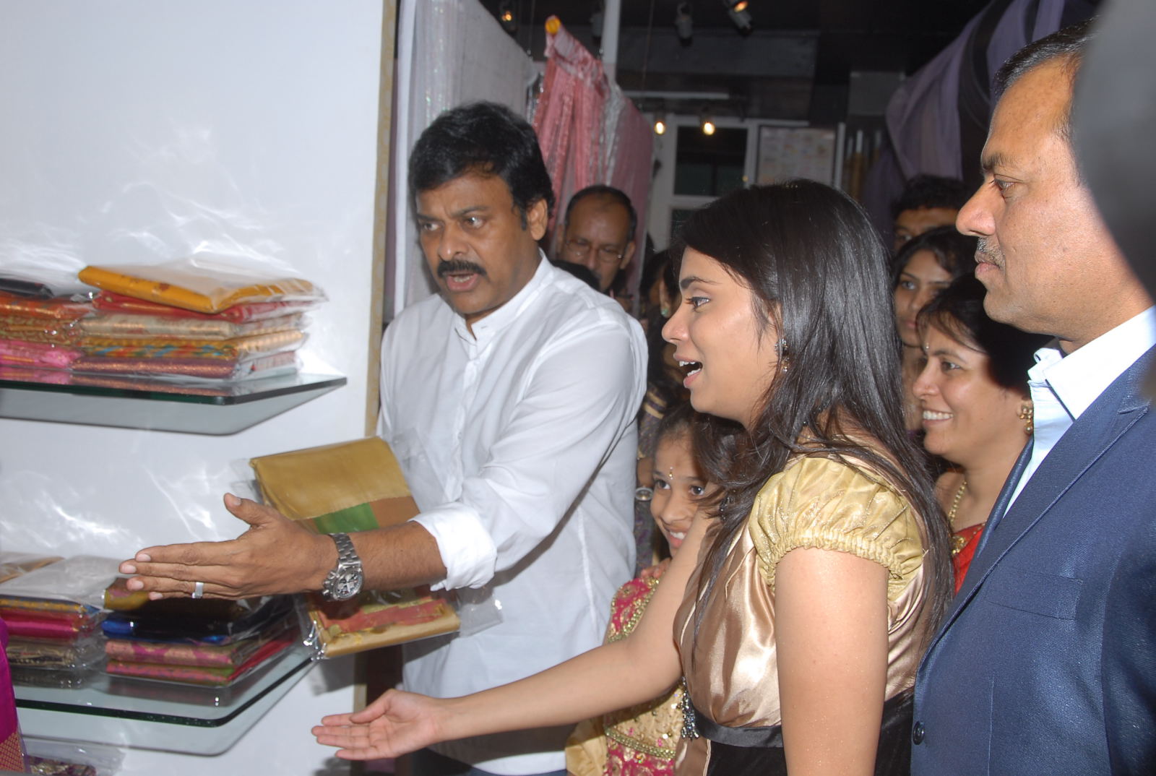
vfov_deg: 34.4
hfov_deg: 49.5
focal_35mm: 39
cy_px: 388
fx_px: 1255
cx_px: 578
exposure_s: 1/125
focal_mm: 26
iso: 200
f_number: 6.3
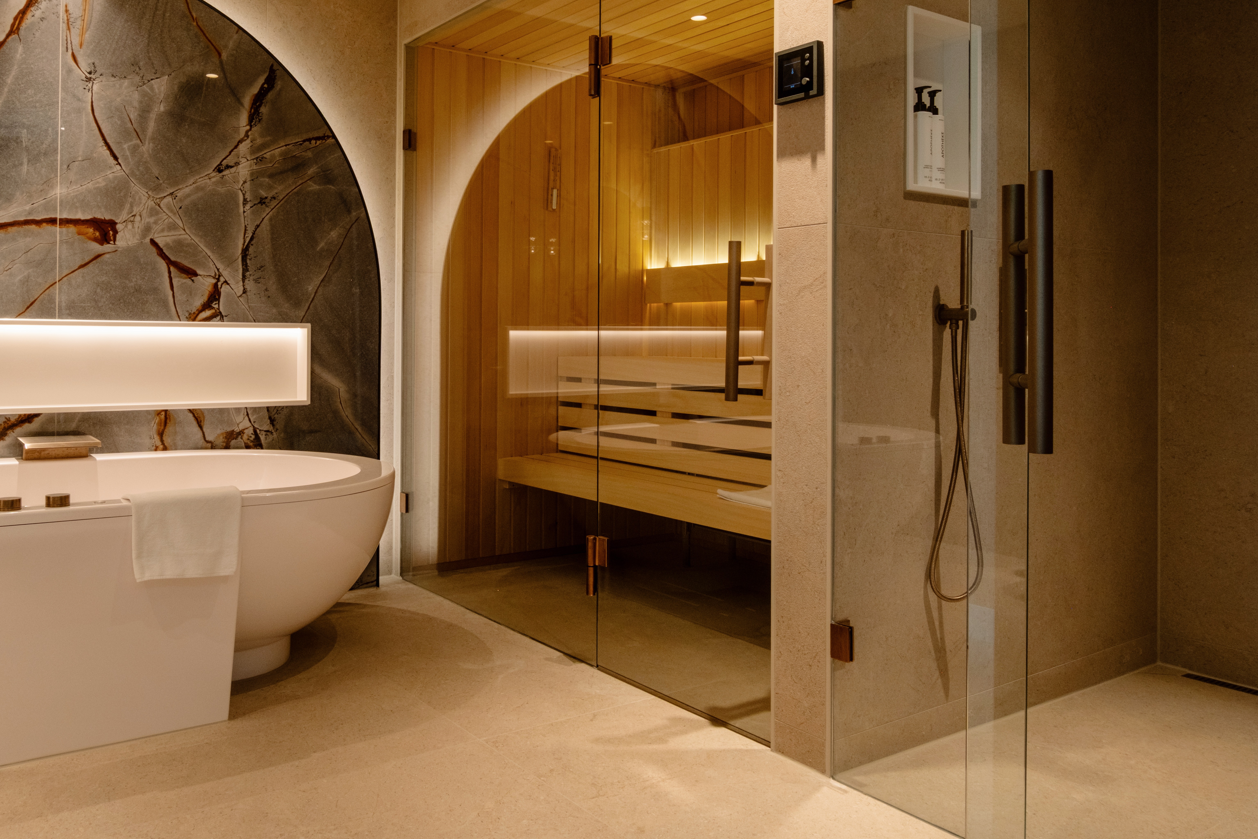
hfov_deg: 63.2
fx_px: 1013
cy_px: 316
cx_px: 517
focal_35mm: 29
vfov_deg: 44.6
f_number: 10
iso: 250
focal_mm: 15
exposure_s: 1/4
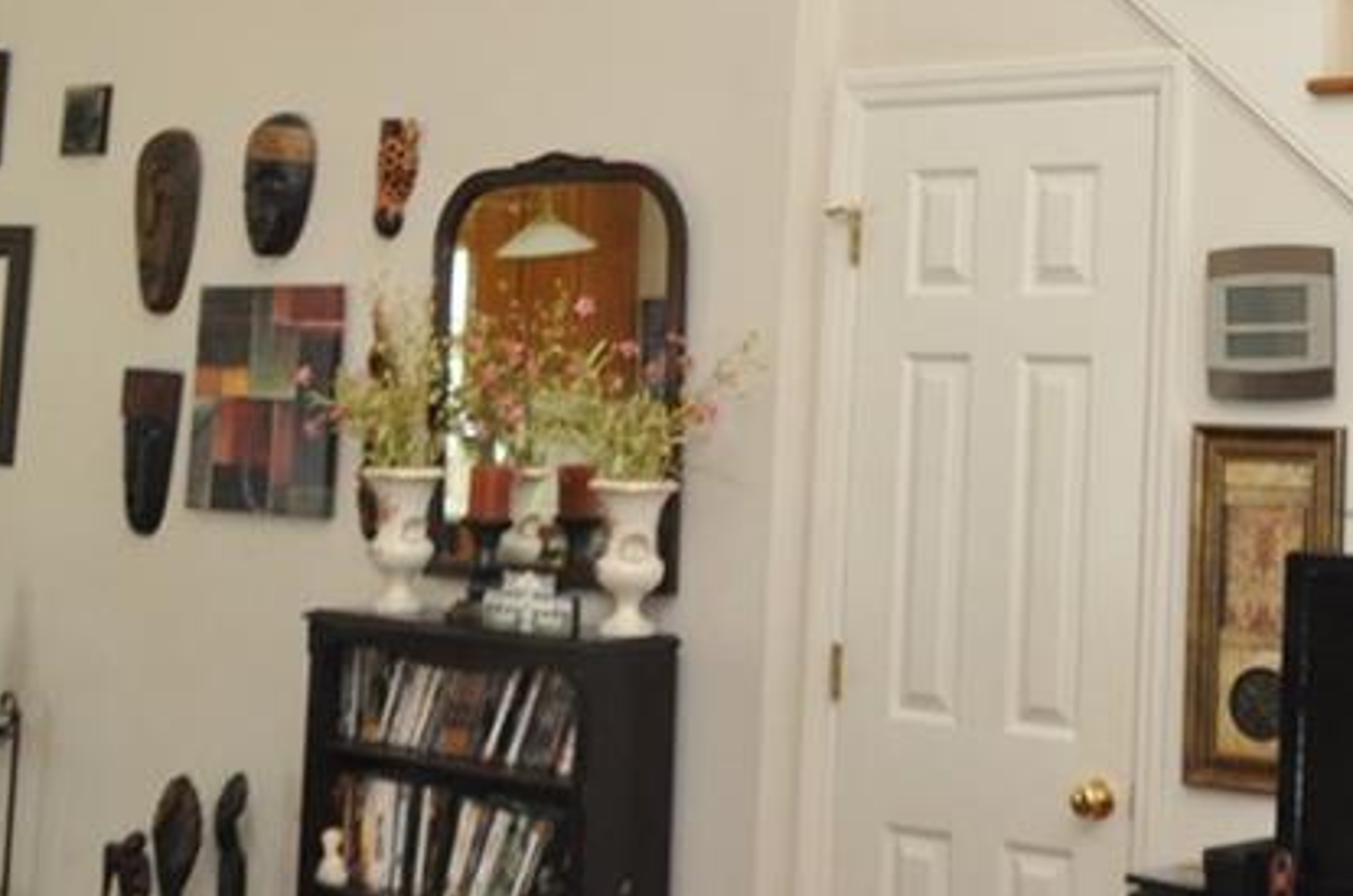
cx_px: 1369
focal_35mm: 107
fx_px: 4022
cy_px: 103
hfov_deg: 18.6
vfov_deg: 12.6
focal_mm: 29
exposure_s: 1/60
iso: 1250
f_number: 5
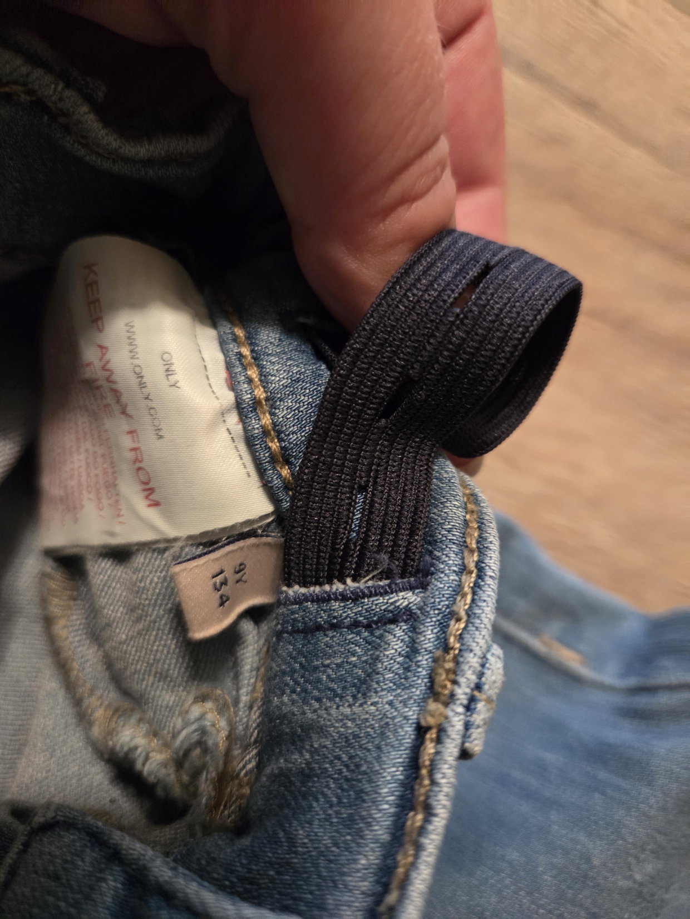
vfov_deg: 73.9
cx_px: 345
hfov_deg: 58.9
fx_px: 611
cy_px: 460
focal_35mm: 23
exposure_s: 1/50
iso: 1600
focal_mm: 5.4
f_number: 1.8
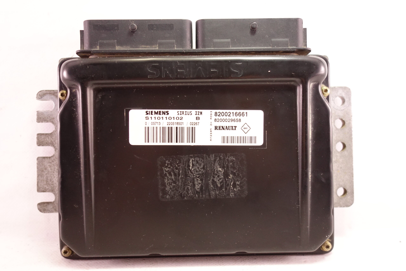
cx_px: 203
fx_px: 327
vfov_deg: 45.0
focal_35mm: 29
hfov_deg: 63.7
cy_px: 136
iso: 800
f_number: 2
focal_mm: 10.63
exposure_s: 1/40
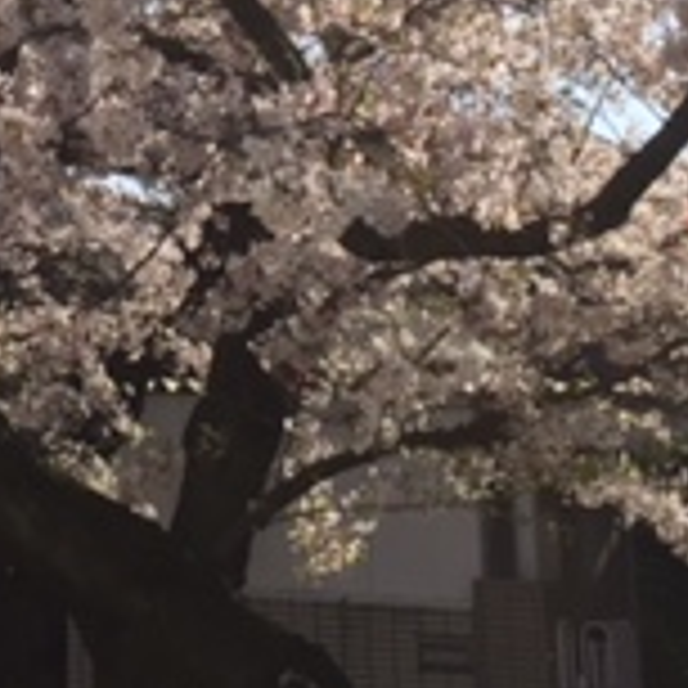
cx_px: -229
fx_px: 2406
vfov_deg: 15.4
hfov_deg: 15.4
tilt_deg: +17.6
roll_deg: -4.2
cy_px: -225
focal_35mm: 107
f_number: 2.2
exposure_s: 1/2198
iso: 32
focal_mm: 4.15
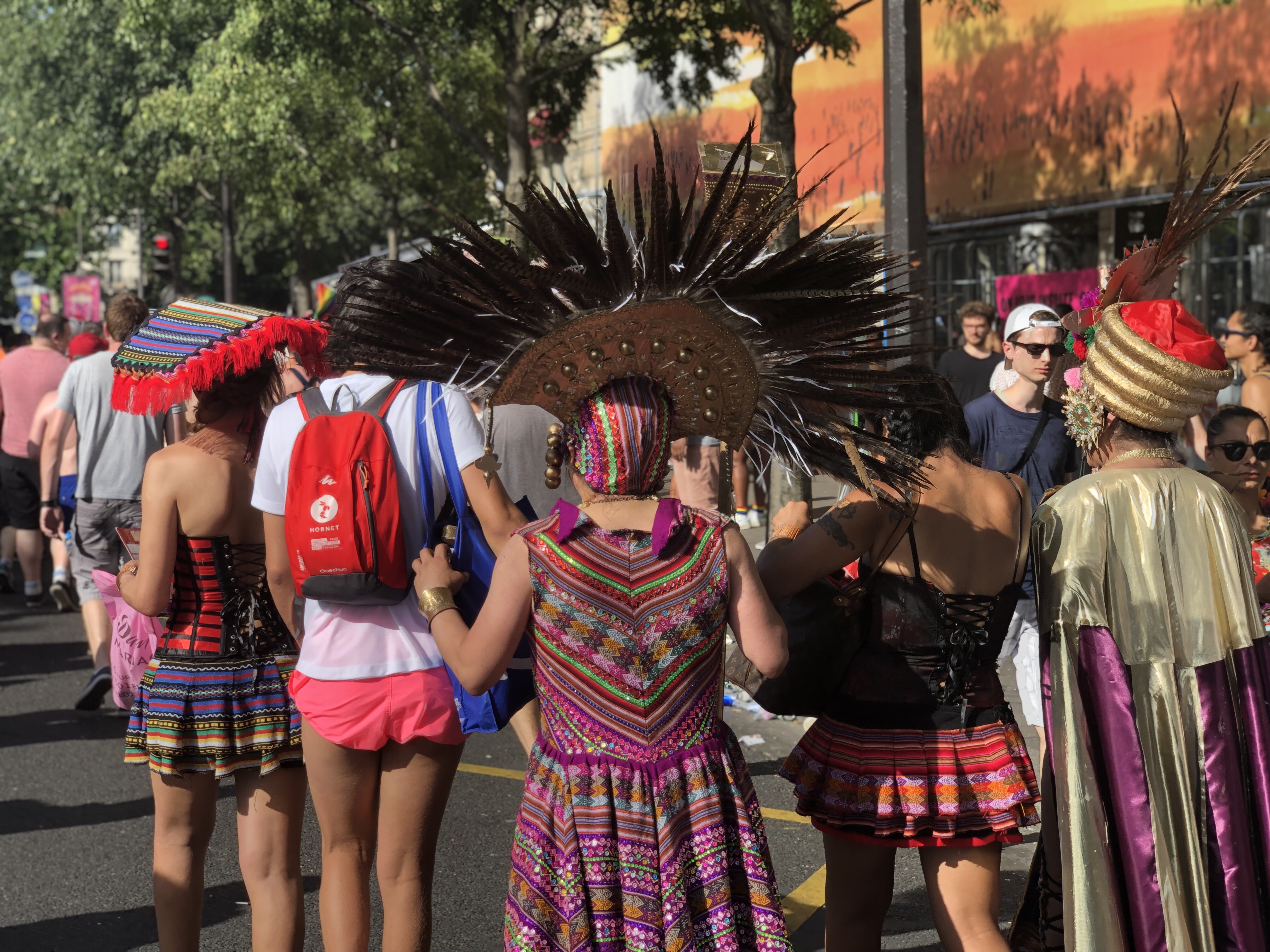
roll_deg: +0.4
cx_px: 635
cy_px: 476
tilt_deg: -4.8
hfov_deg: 36.8
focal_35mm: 52
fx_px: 1908
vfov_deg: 28.0
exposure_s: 1/489
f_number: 2.4
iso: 16
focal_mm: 6
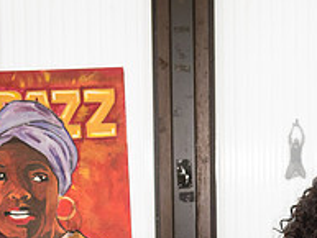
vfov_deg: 10.5
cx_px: 302
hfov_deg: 14.1
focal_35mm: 138
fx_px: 1265
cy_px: 324
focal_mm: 38
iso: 2000
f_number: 4.5
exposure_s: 1/500
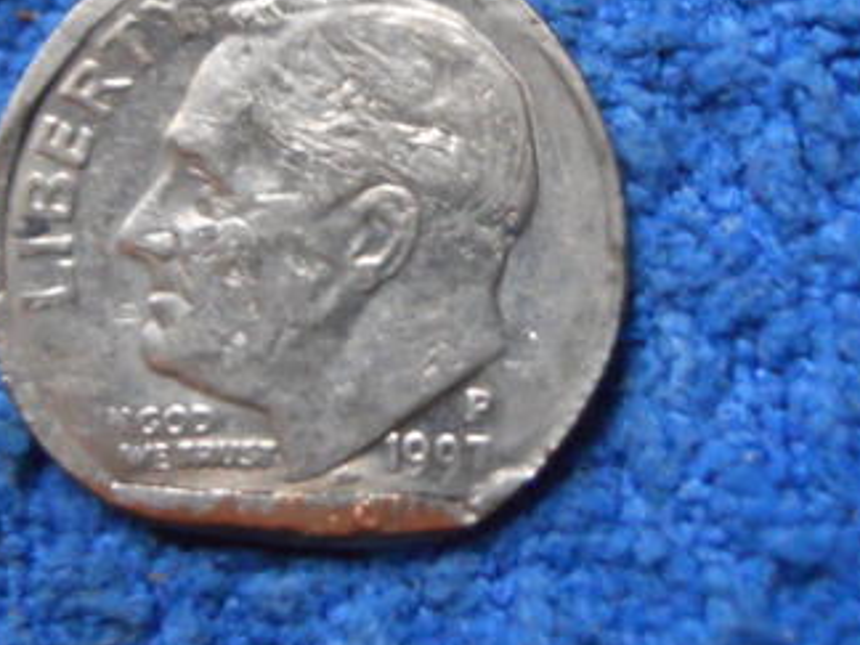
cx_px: 337
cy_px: 151
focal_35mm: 76
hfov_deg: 25.6
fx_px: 1888
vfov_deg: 19.2
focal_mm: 7.3
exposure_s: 1/15
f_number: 3.2
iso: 800
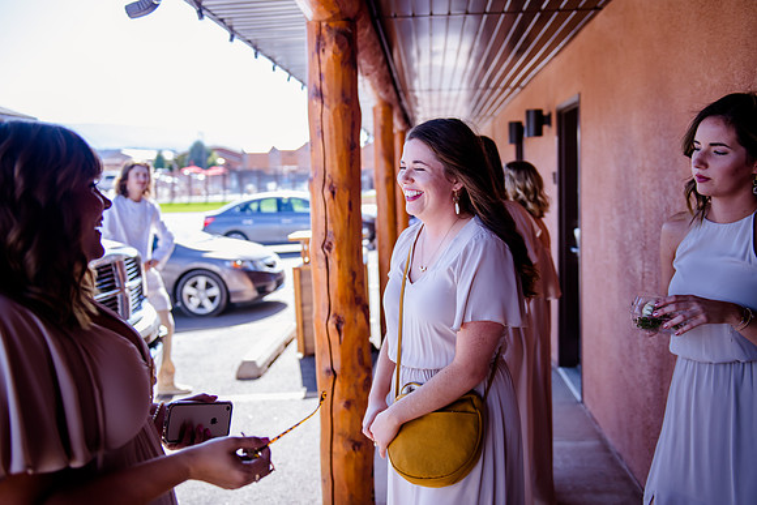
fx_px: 763
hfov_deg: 52.8
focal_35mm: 36
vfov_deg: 36.6
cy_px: 253
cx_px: 393
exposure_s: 1/500
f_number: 2.8
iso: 250
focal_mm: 34
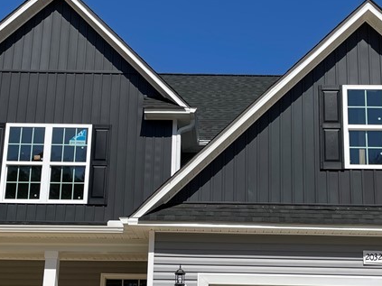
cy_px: 207
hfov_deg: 30.7
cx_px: 219
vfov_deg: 23.1
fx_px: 695
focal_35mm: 63
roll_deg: +0.9
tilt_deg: +14.3
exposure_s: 1/7299
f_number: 1.6
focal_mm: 4.2
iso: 32
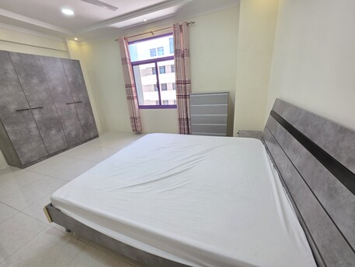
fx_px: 133
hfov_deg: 106.2
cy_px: 134
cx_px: 178
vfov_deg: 89.9
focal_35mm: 13
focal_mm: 2.2
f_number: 1.9
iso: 125
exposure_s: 1/100
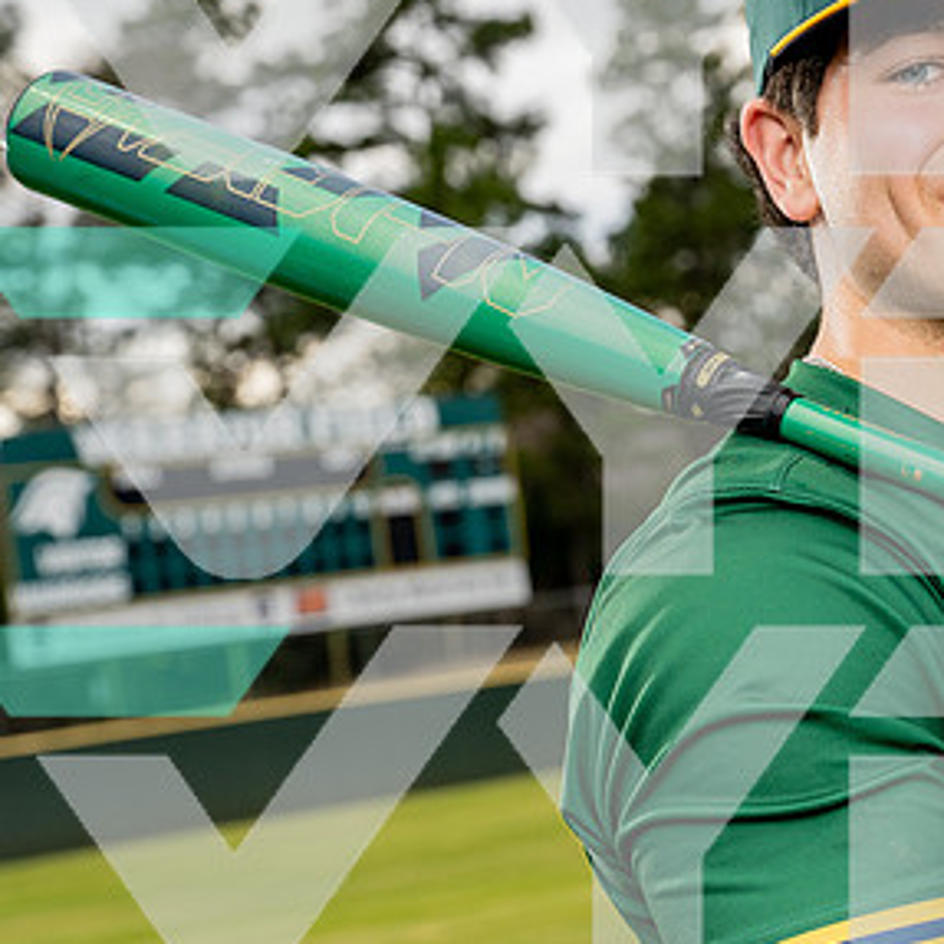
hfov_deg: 15.6
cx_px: 796
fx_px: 3425
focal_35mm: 111
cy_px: 403
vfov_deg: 15.7
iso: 400
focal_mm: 61
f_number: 5.6
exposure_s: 1/250
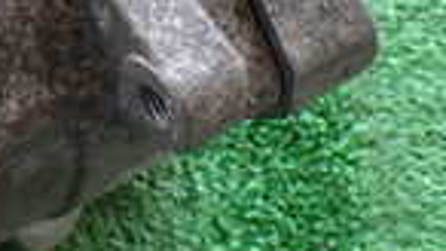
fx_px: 2175
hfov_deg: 11.4
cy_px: -49
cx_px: -153
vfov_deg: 6.5
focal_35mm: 184
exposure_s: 1/50
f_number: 2.8
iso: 200
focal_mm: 7.31
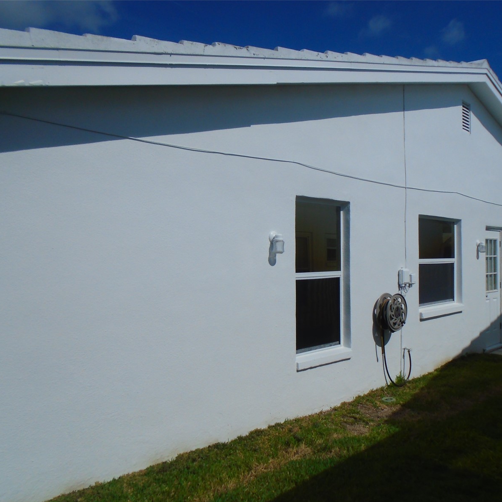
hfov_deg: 52.2
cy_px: 254
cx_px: 303
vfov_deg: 52.5
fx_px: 509
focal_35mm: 31
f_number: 8
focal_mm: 4.6
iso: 100
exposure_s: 1/1000
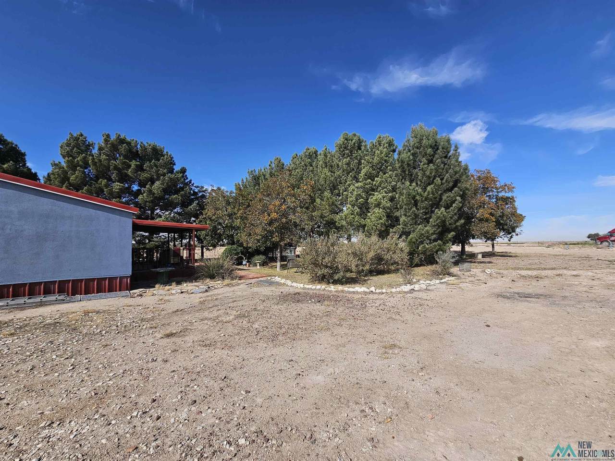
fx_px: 231
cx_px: 308
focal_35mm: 13
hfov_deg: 106.2
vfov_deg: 89.9
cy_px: 230
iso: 50
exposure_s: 1/2708
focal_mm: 2.2
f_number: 2.2
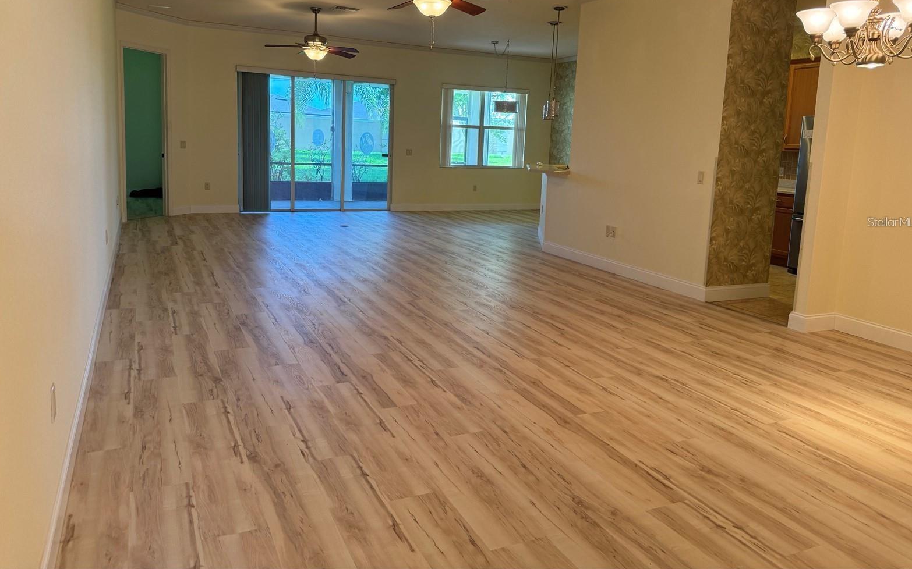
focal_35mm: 26
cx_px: 457
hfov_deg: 70.4
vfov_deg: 47.2
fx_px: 646
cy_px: 222
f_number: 1.78
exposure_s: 1/60
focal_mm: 6.86
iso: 125
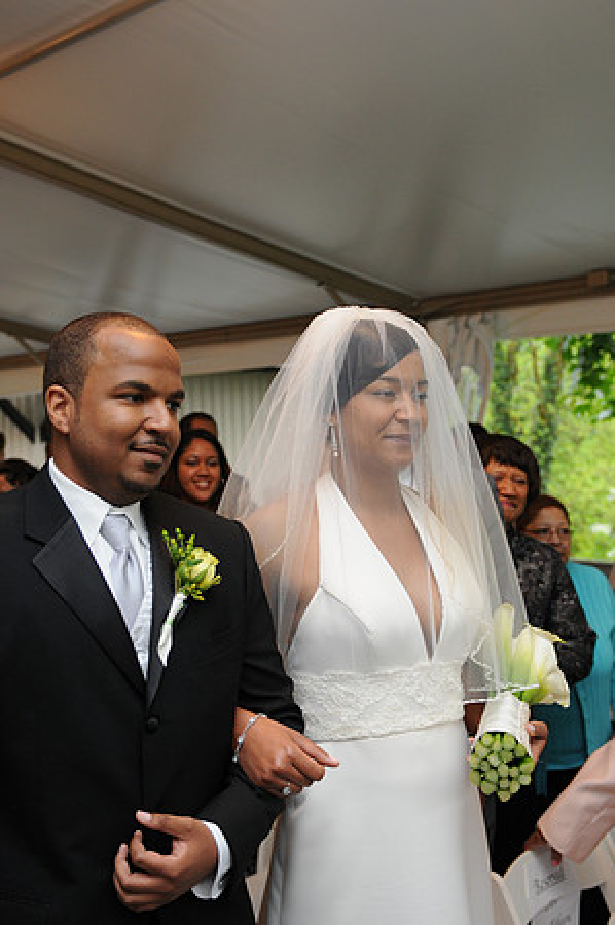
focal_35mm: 44
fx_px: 1117
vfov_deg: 45.0
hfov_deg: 30.8
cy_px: 462
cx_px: 308
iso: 640
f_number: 2.8
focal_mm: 29
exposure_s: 1/100
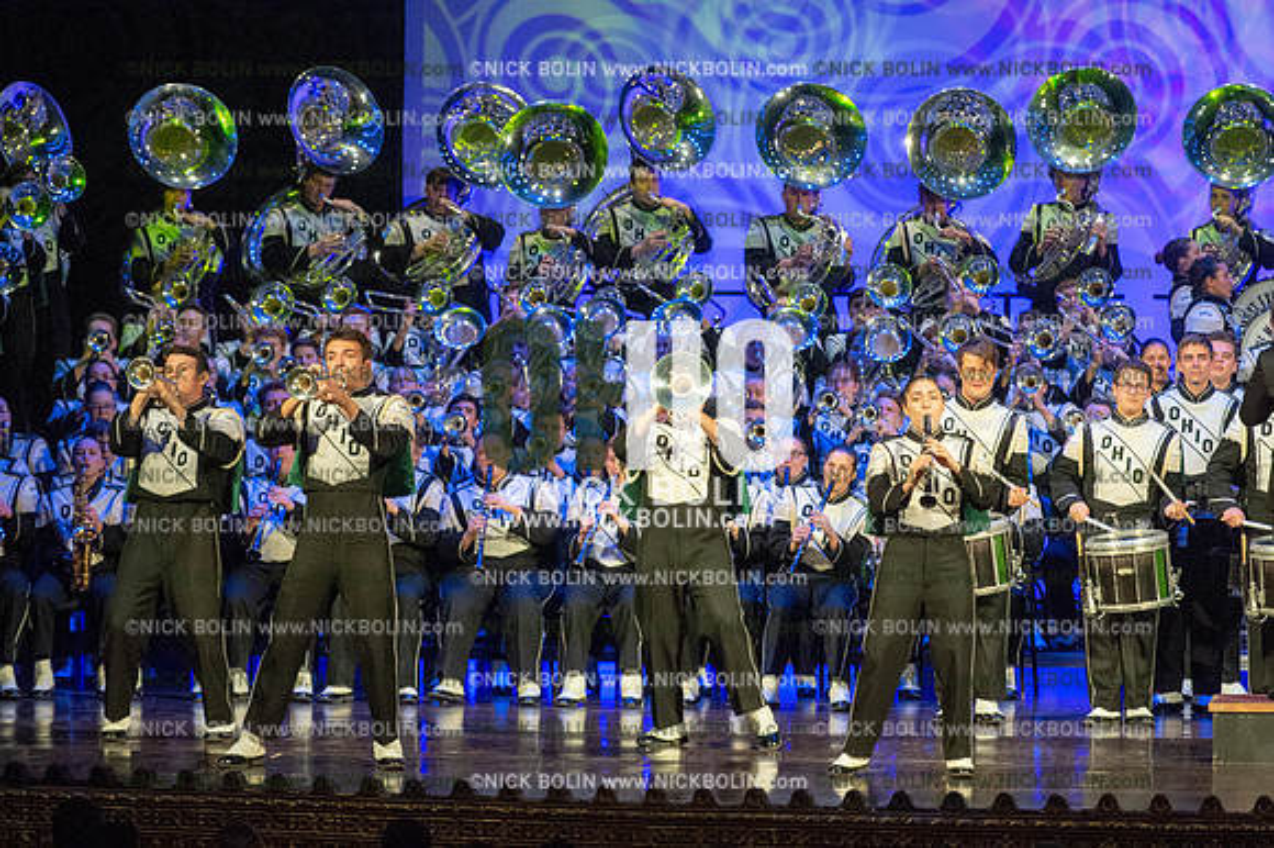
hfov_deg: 10.6
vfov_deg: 7.0
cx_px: 637
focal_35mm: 195
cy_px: 424
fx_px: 6897
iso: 8000
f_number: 5.6
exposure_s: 1/320
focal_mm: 195
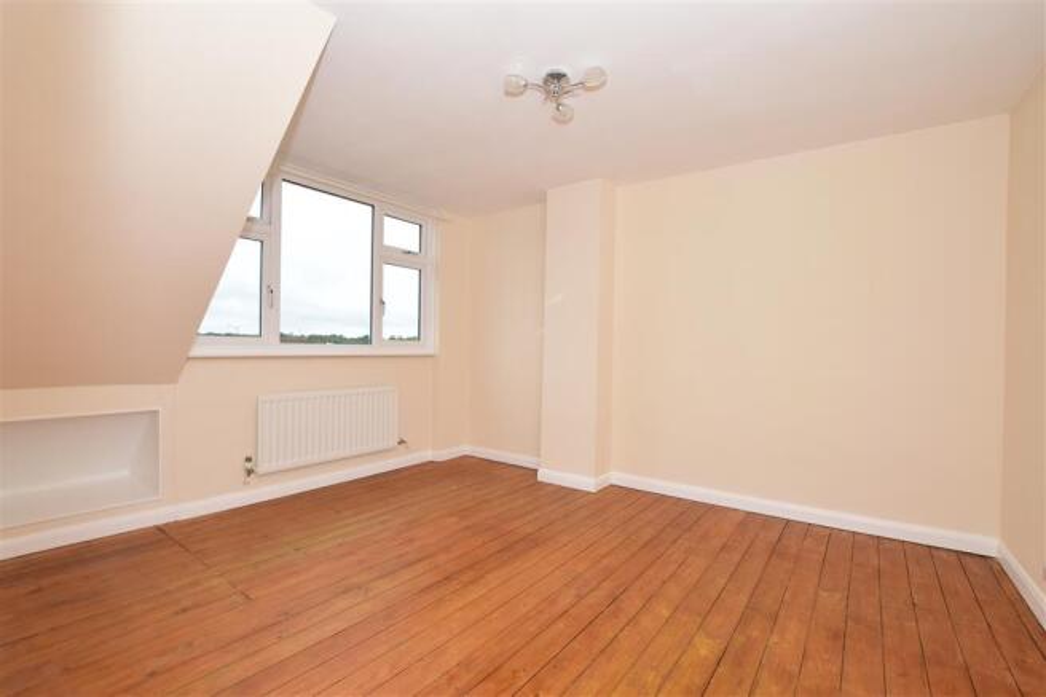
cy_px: 348
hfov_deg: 100.4
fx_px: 436
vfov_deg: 77.3
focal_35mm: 15
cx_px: 523
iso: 400
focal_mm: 10
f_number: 8
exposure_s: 1/100
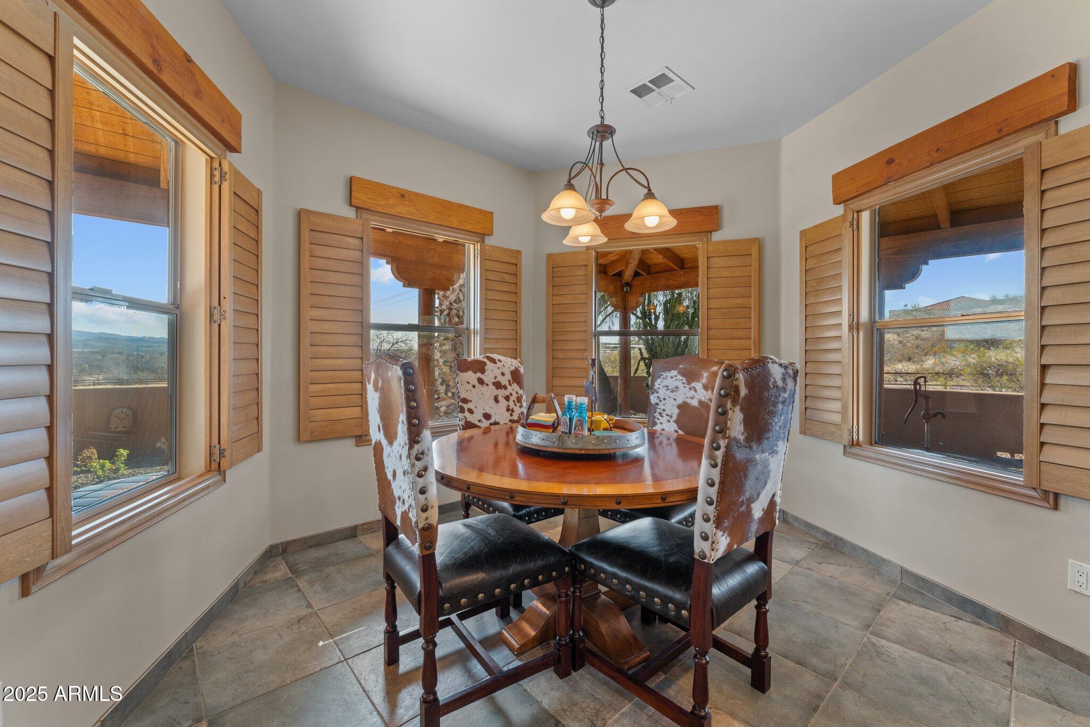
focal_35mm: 15
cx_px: 545
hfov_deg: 101.5
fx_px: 445
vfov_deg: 78.4
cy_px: 364
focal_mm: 14.7
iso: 400
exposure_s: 1/6
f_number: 8
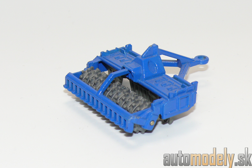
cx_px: 127
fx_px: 756
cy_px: 77
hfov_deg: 18.9
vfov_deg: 12.7
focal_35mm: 108
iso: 100
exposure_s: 1/30
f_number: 4
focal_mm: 13.5
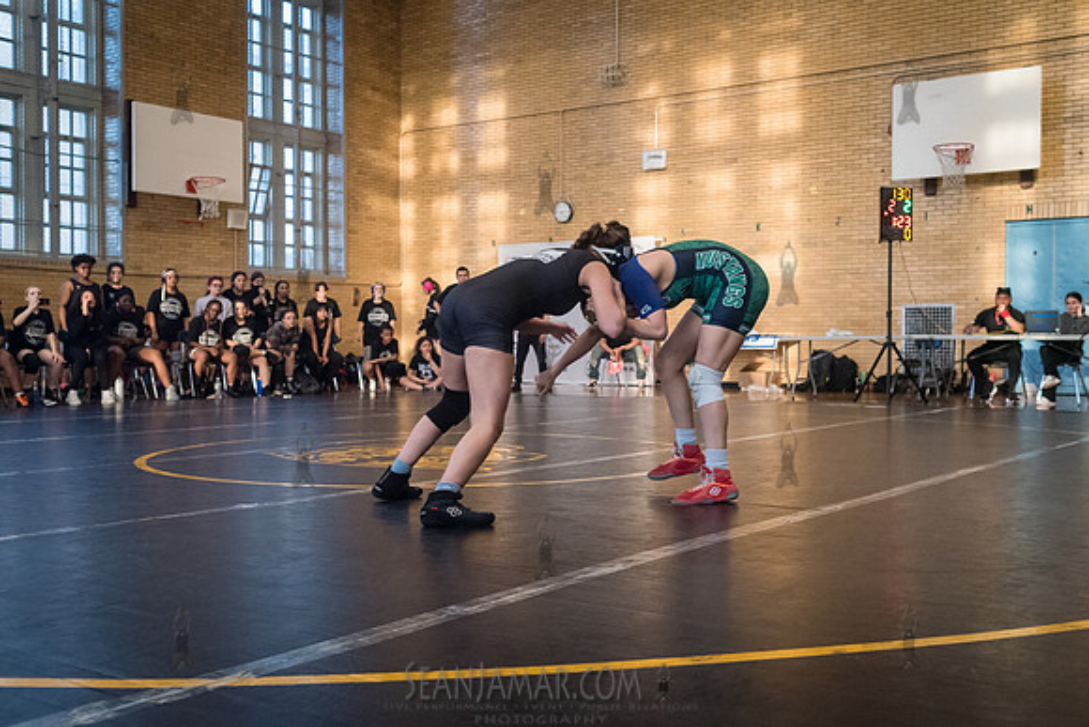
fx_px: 1160
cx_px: 574
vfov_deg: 34.8
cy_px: 365
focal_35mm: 38
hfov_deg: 50.3
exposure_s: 1/400
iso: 5000
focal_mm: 35
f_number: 4
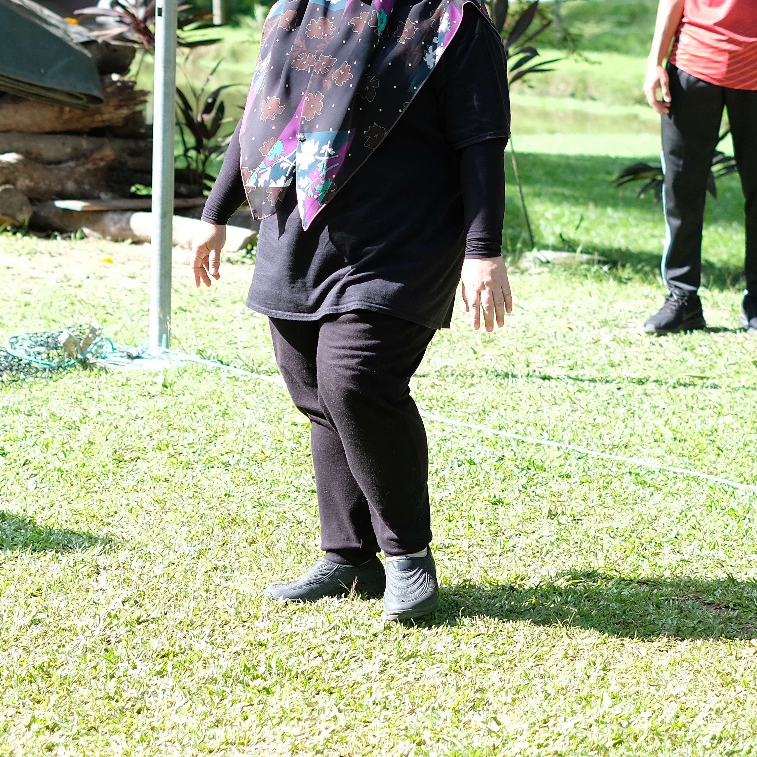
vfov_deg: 14.9
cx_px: 373
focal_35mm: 116
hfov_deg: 15.0
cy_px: 138
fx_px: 2870
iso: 400
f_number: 2
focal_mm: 35
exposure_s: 1/2000
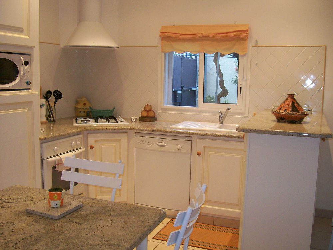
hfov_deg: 52.6
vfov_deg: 40.7
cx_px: 166
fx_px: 337
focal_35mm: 35
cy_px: 125
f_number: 2.8
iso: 200
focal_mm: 5.8
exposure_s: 1/64
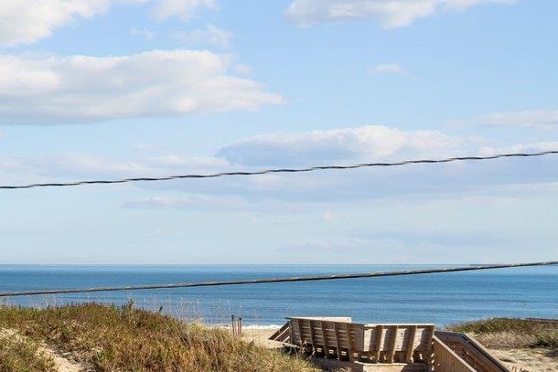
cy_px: 270
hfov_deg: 26.3
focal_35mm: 47
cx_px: -328
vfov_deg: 28.3
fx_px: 729
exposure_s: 1/640
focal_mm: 14
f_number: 8
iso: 100
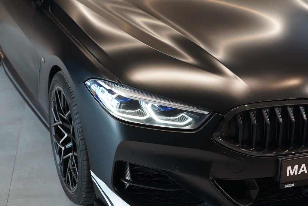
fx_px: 590
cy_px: 103
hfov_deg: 29.2
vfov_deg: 19.7
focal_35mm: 69
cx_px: 154
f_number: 5.6
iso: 5000
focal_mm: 69
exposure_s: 1/160
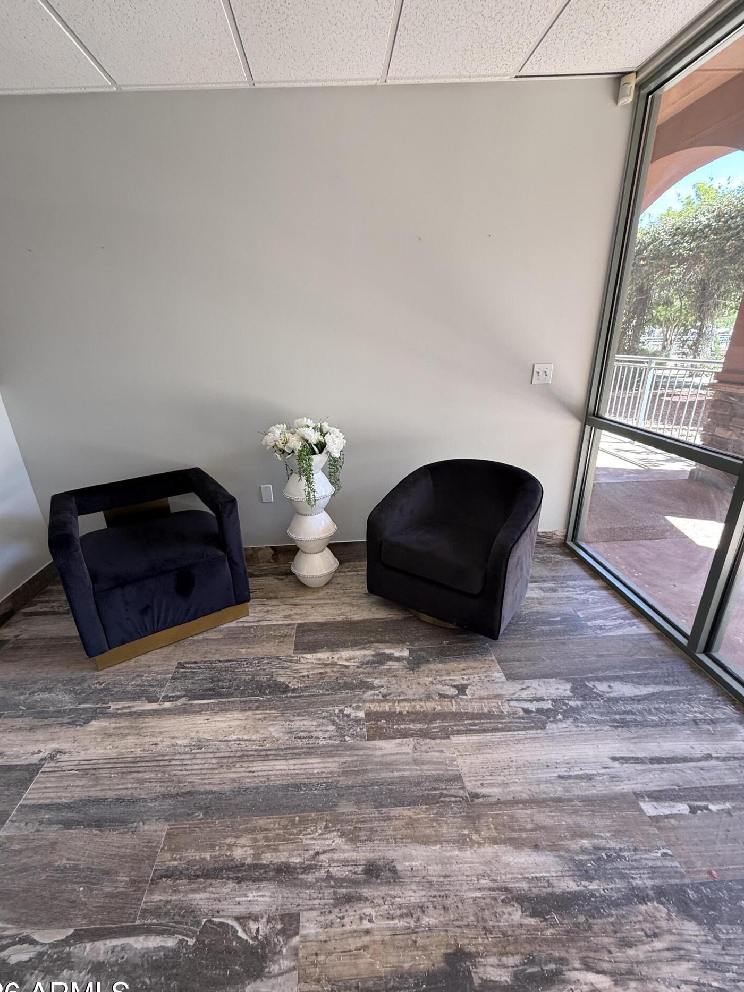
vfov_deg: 98.1
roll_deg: +2.2
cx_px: 350
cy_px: 511
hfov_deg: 81.7
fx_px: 430
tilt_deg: -23.1
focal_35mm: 15
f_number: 2.2
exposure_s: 1/99
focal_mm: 2.22
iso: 100
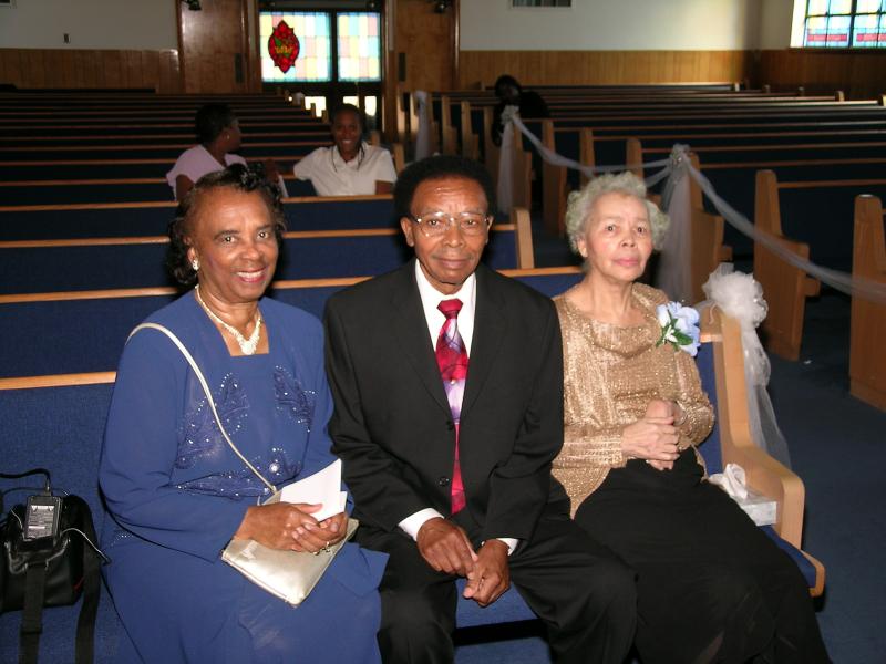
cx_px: 443
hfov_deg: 41.2
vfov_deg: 31.5
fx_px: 1177
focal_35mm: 46
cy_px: 332
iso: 50
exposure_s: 1/60.1
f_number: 4.2
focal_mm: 9.5
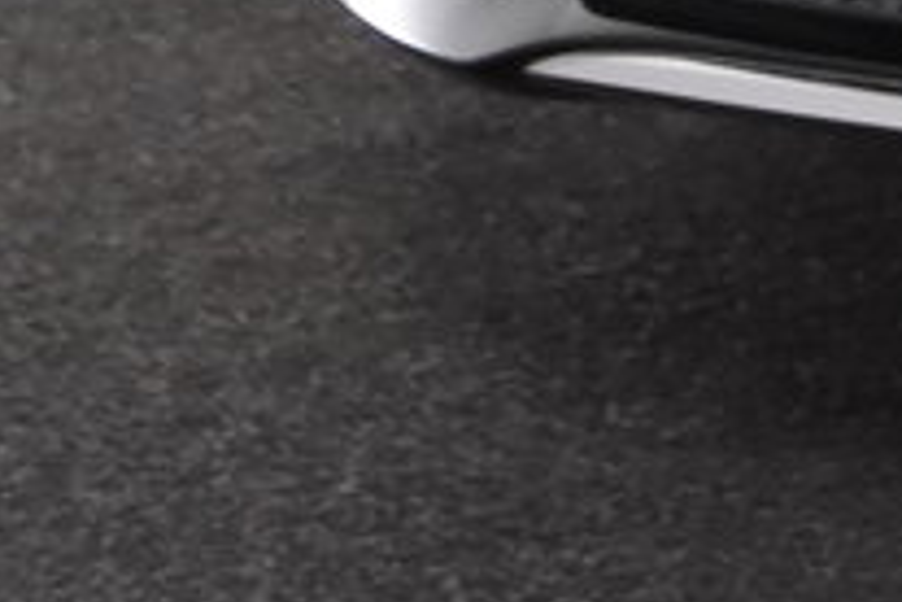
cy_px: -958
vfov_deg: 4.6
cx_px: 2571
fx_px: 7193
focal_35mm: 287
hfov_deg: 6.6
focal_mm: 31
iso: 1600
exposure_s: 1/100
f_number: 5
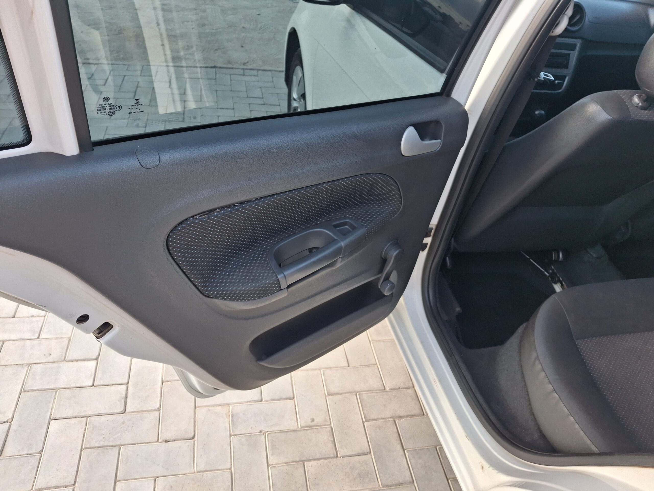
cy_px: 246
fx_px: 472
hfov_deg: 69.4
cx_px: 327
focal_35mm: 25
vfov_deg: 54.9
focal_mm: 4.69
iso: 25
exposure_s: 1/120
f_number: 1.8
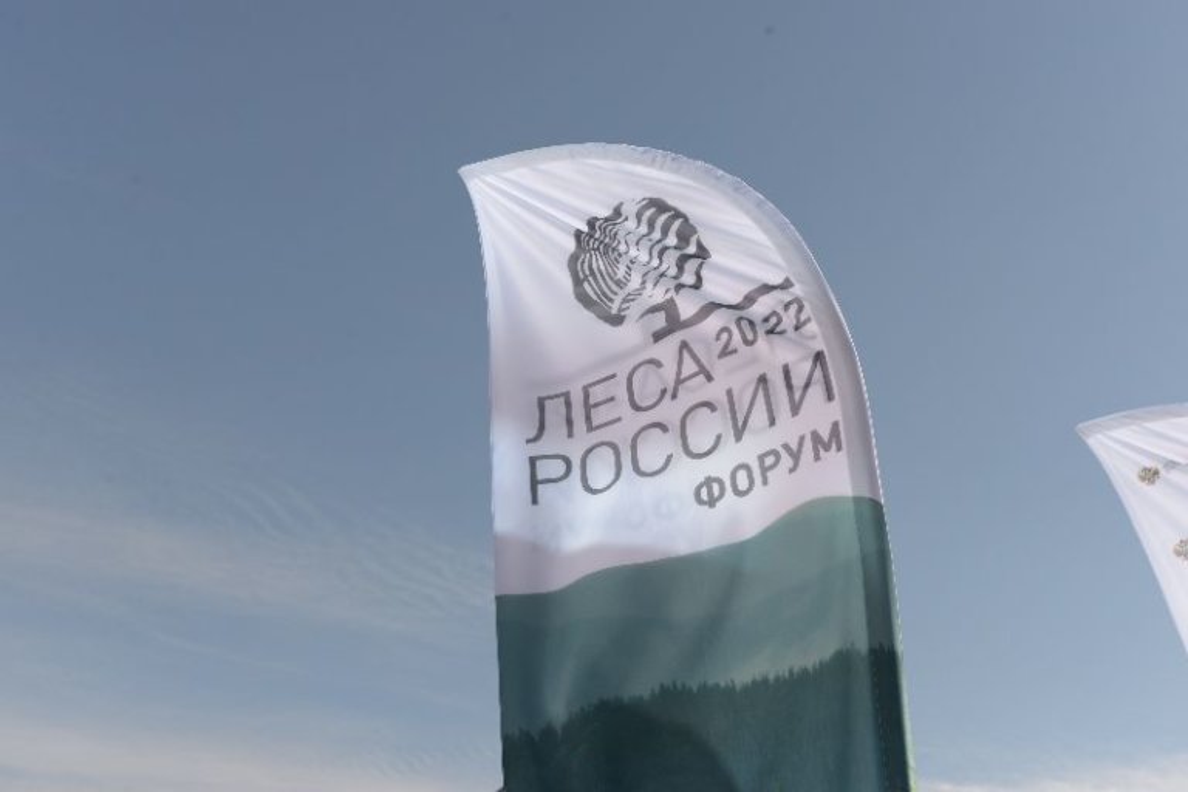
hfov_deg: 35.6
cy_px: 396
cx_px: 594
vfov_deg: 24.2
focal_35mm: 56
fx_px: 1848
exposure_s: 1/1250
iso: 500
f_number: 9
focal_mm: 56
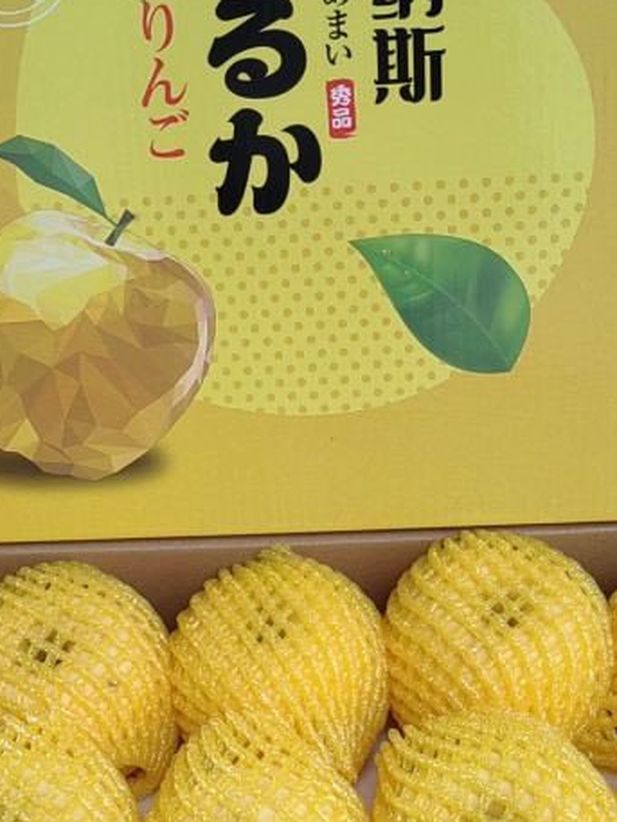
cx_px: 246
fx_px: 1497
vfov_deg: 30.4
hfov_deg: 23.3
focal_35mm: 63
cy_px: 576
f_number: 1.9
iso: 500
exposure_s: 1/100
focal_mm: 5.52
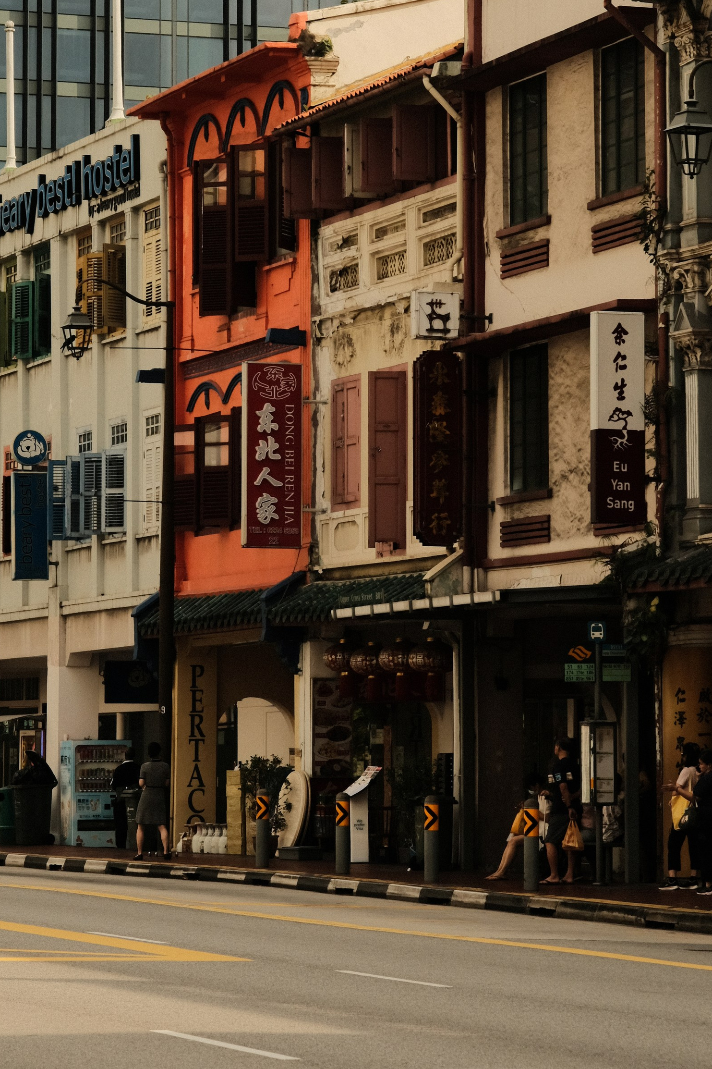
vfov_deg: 14.1
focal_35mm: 145
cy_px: 380
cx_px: 401
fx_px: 4302
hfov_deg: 9.5
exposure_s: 1/500
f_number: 7.1
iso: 800
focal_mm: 56
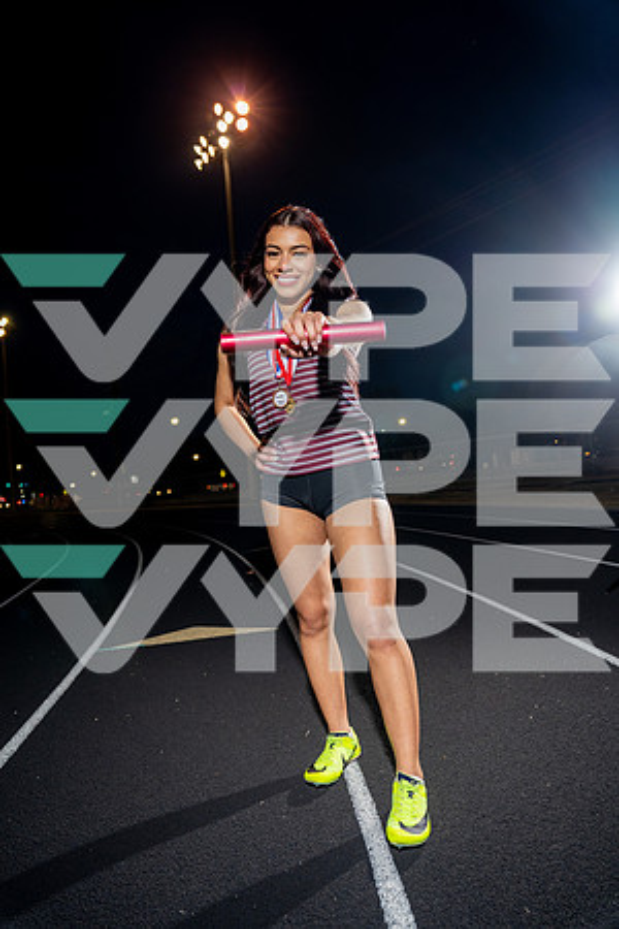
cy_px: 464
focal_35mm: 24
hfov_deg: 53.1
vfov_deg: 73.7
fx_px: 619
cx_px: 310
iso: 800
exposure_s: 1/200
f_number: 4
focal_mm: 24
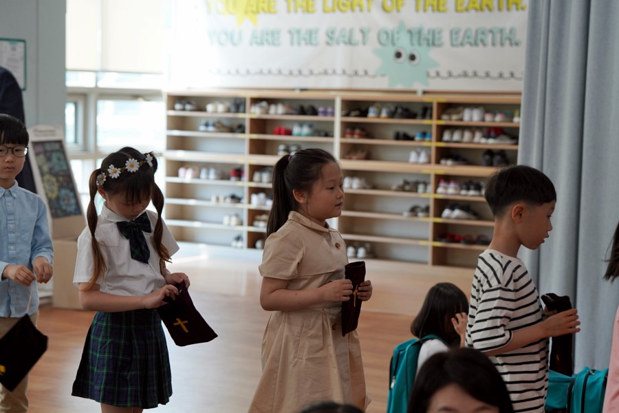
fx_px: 1461
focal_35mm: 85
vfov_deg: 16.1
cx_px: 310
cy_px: 206
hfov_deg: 23.9
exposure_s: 1/160
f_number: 4
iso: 500
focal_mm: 85
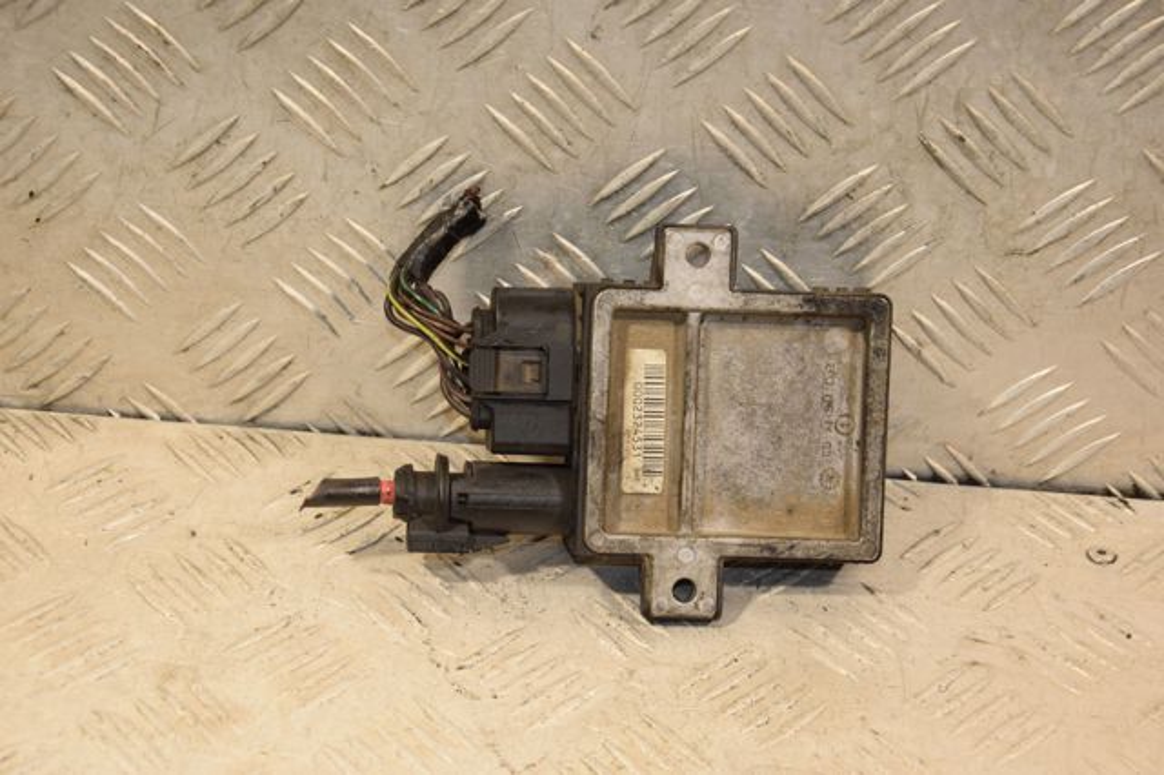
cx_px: 582
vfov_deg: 15.7
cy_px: 388
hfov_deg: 23.4
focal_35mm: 87
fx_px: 2811
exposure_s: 1/200
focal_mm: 58
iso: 800
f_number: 5.6
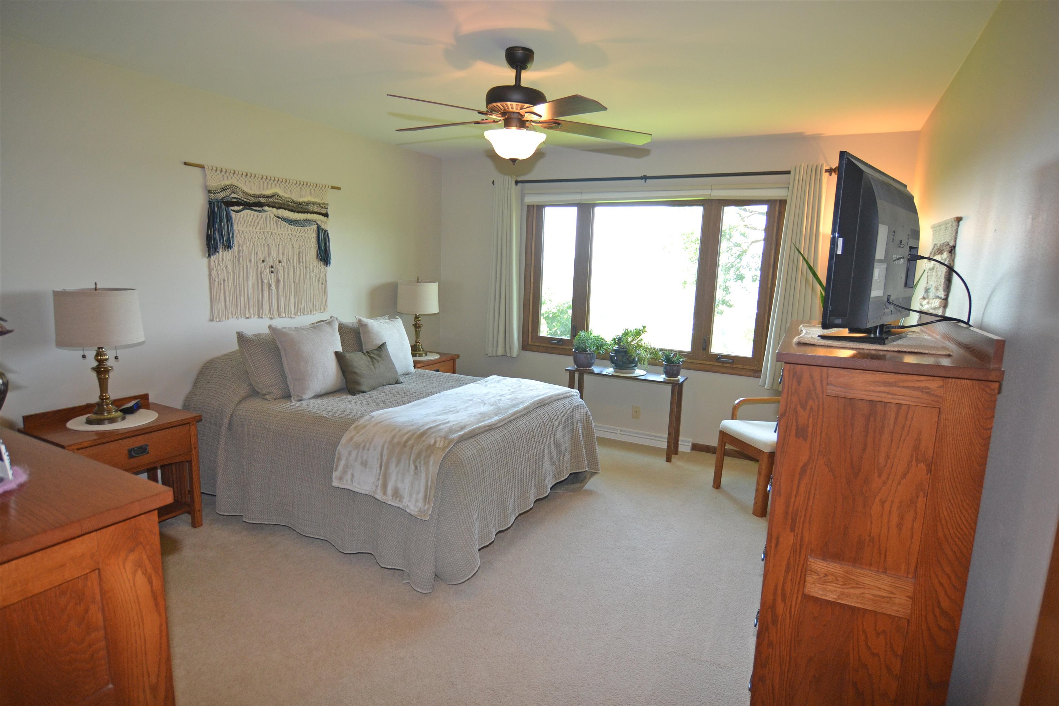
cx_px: 530
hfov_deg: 90.0
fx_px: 529
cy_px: 353
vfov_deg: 67.4
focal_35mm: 18
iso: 560
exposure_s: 1/60
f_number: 4
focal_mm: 12
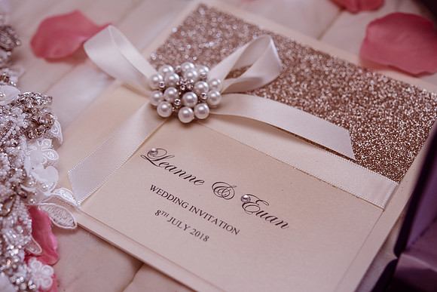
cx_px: 218
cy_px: 146
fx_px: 728
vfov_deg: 22.6
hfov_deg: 33.4
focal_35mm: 60
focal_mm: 60
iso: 320
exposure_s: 1/60
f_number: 5.6
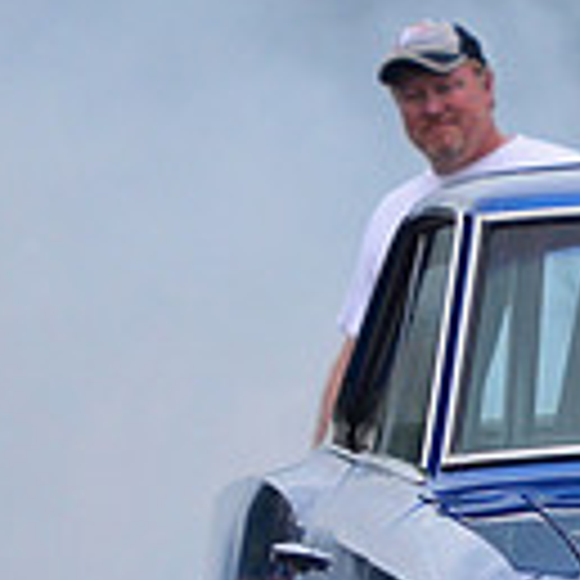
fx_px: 21762
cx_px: 778
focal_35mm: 1148
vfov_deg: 1.5
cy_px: 593
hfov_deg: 1.5
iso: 1000
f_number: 6.3
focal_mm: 200
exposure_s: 1/2500
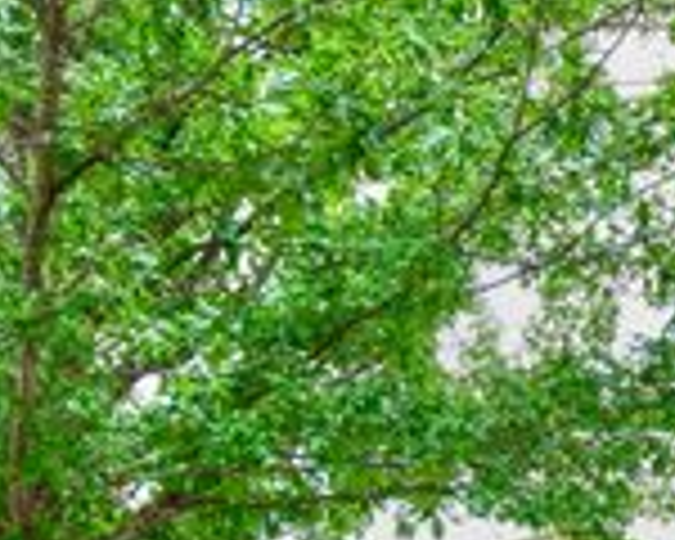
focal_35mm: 47
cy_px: 554
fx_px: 939
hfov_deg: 37.6
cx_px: 572
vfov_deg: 29.7
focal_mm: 10
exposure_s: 1/200
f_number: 5
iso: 500
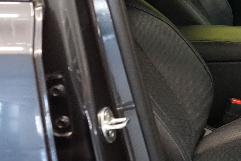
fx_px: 603
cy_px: 31
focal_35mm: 90
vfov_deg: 15.1
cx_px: 336
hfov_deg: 20.2
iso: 6400
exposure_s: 1/30
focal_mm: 29
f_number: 6.3
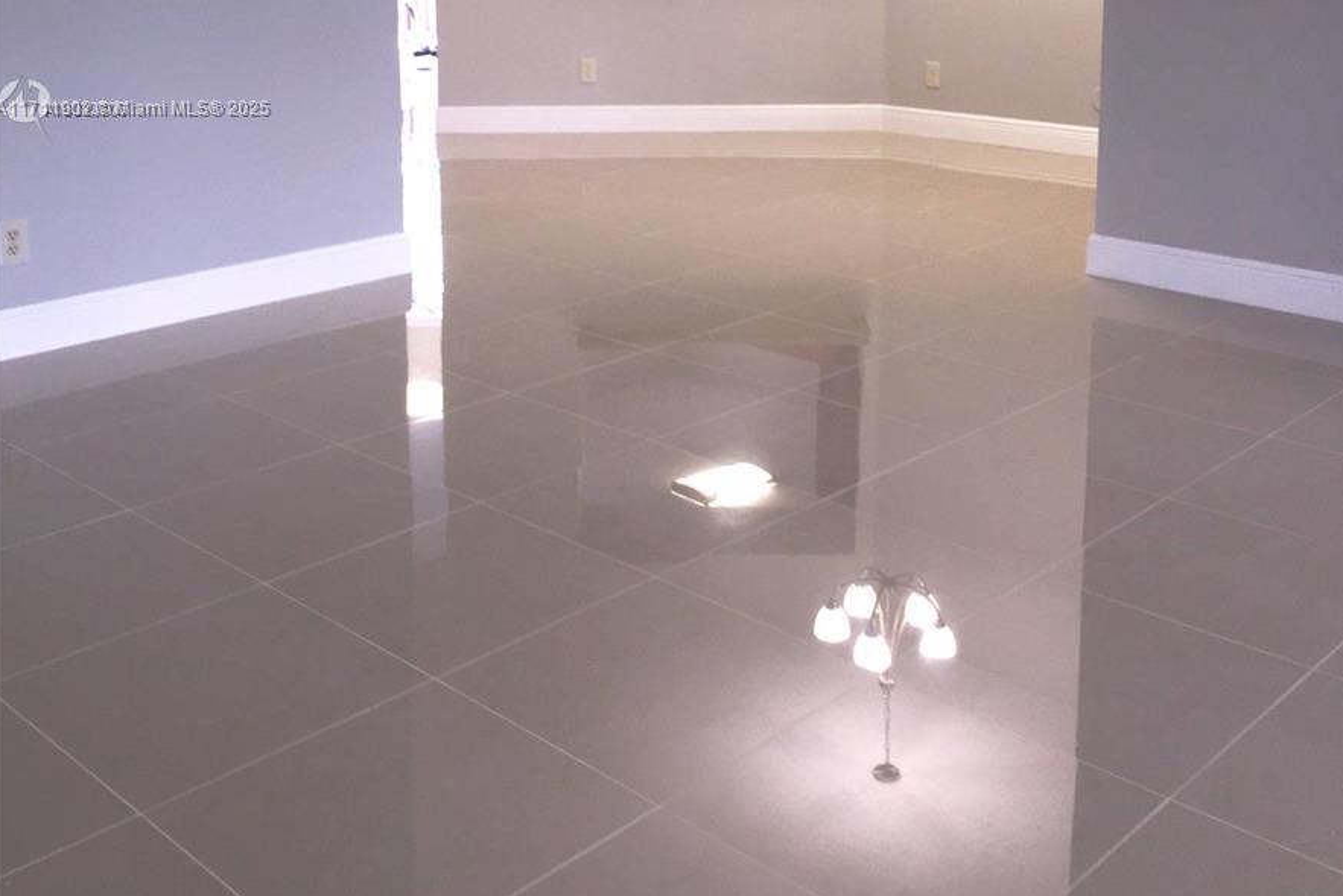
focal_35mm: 41
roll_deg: +0.7
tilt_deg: -7.7
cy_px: 110
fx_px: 1530
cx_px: 675
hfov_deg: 47.4
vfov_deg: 31.3
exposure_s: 1/32
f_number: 2.2
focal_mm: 4.15
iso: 32
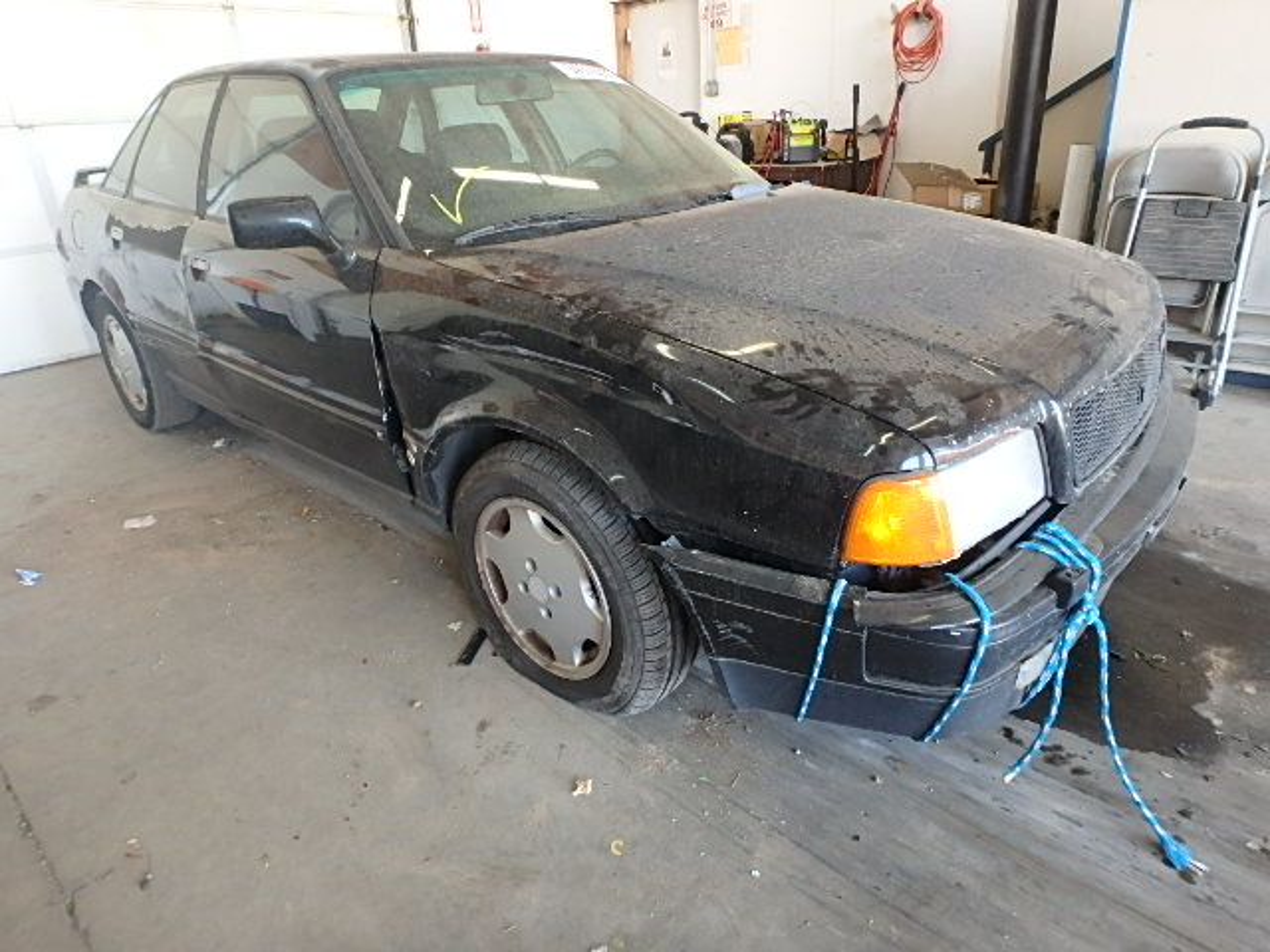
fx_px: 770
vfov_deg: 63.4
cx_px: 635
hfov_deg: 79.0
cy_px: 476
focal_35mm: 21
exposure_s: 1/30
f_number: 3.5
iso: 320
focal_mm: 3.7
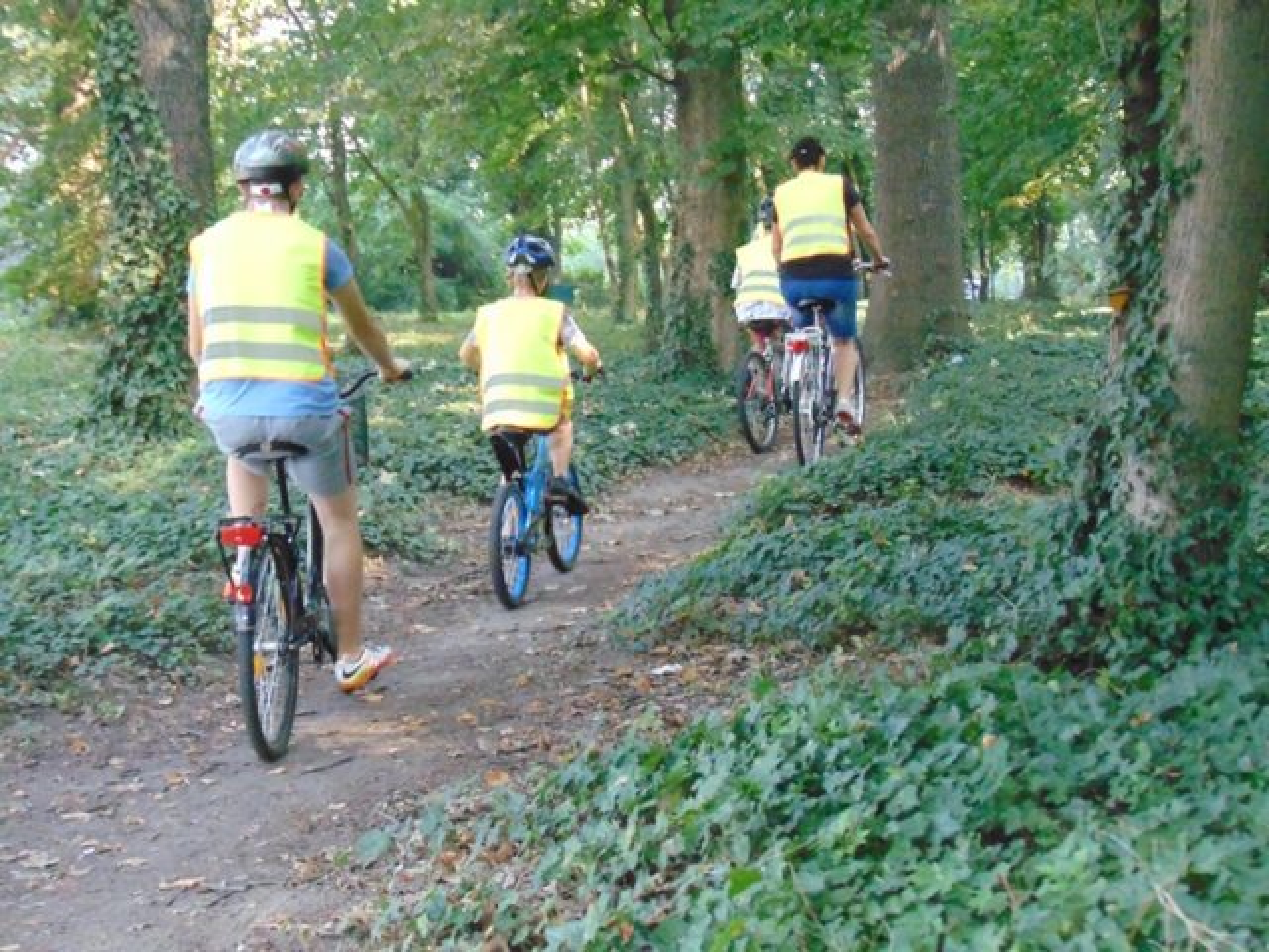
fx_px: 2603
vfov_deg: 20.7
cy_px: 476
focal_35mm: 71
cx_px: 634
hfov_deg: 27.4
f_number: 3.7
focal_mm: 12.8
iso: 800
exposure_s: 1/100
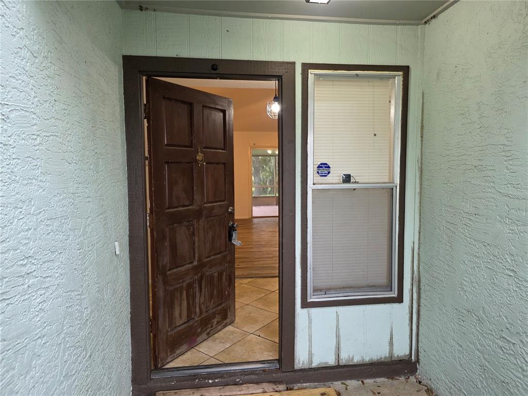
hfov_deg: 73.9
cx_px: 264
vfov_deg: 58.9
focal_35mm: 23
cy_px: 198
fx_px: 351
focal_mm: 6.3
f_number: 1.7
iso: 320
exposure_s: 1/120
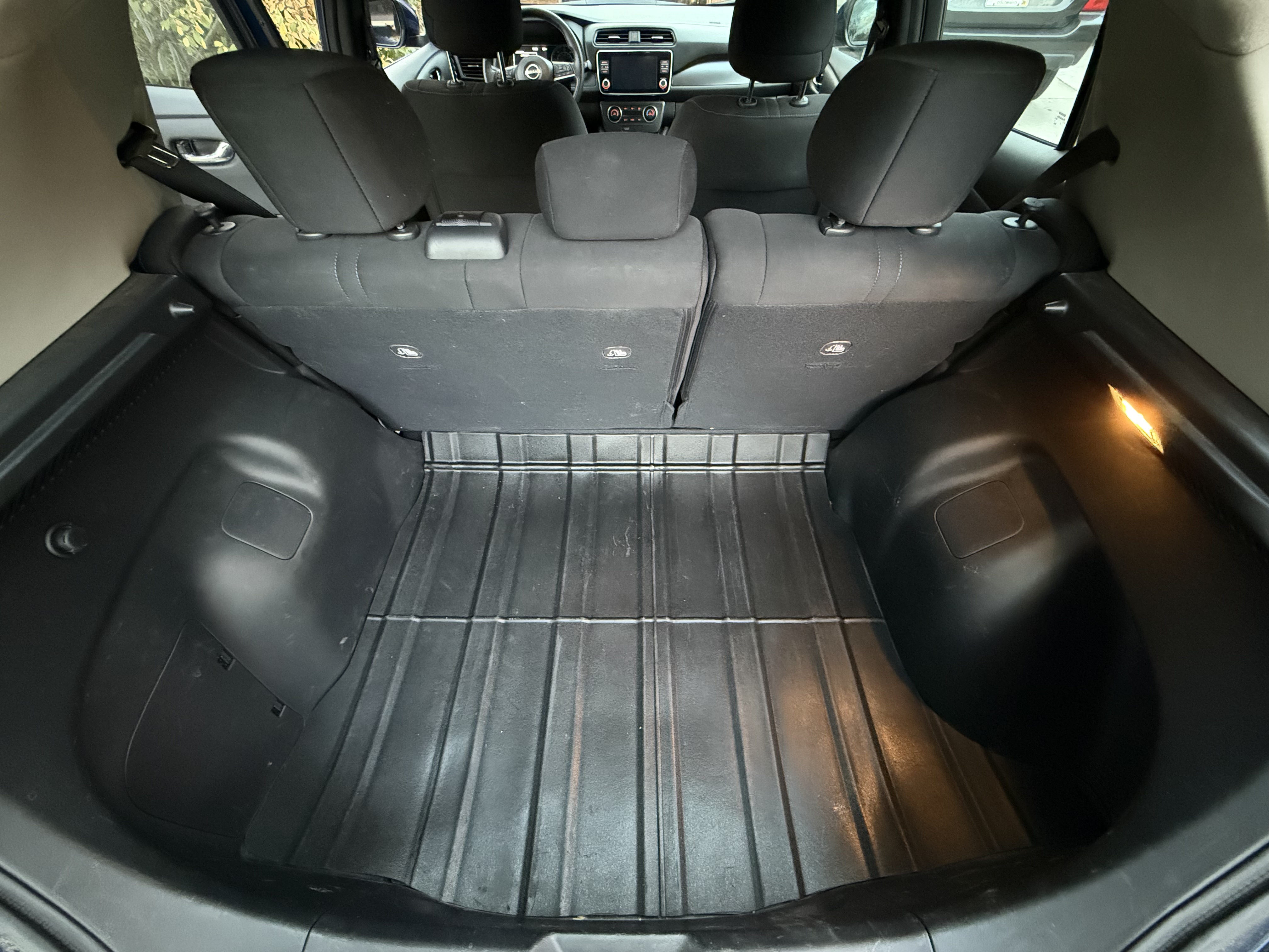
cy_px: 476
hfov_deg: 102.1
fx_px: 513
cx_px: 634
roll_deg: -0.1
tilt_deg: -38.4
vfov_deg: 85.7
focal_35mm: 14
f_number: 2.2
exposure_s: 1/30
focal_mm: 2.22
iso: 1600
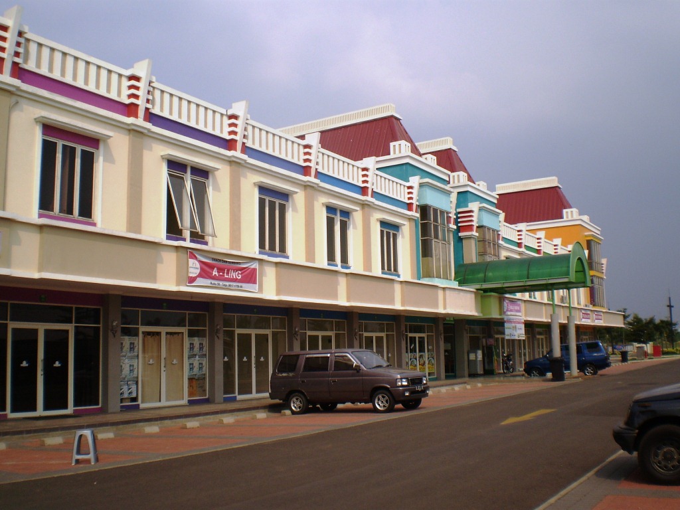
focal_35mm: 36
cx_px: 340
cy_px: 255
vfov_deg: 39.7
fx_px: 707
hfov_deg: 51.4
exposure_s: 1/1600
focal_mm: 6.3
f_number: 4.6
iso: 64
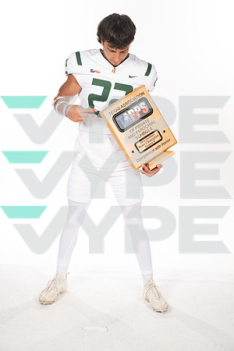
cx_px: 117
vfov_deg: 36.2
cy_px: 176
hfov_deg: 24.6
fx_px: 536
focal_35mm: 55
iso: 640
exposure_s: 1/400
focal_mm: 55
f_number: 8
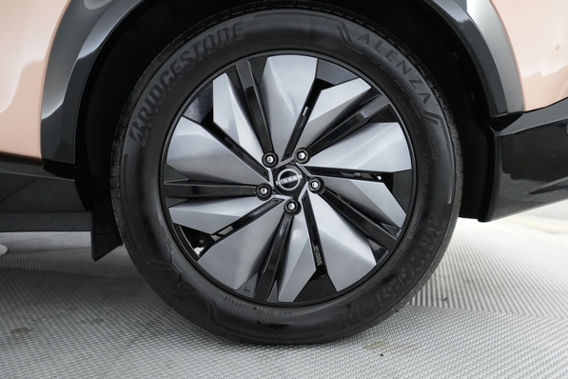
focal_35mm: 30
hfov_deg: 61.9
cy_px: 188
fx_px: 473
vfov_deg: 43.6
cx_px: 284
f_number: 2.8
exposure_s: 1/160
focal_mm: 28
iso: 4000
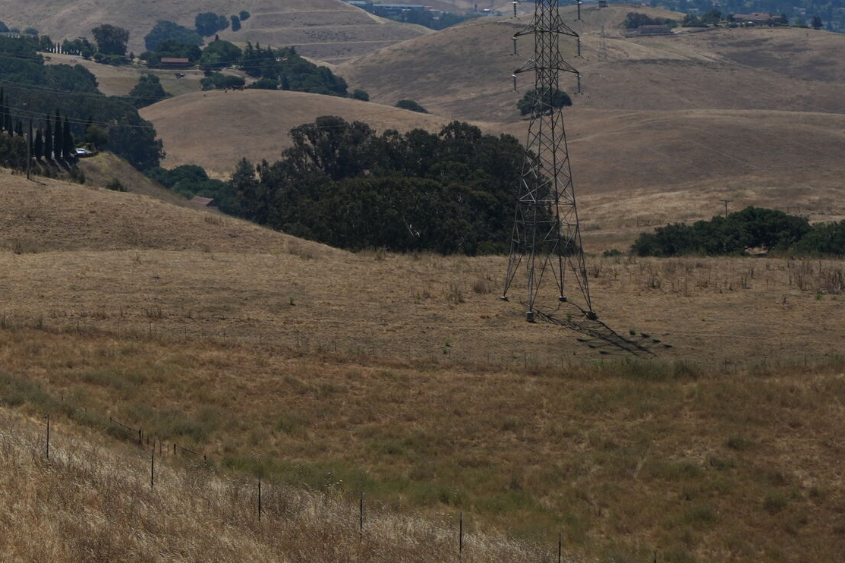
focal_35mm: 194
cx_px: -520
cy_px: -253
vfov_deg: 7.0
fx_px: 4553
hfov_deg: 10.2
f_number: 4.5
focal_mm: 50
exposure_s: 1/1600
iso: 125
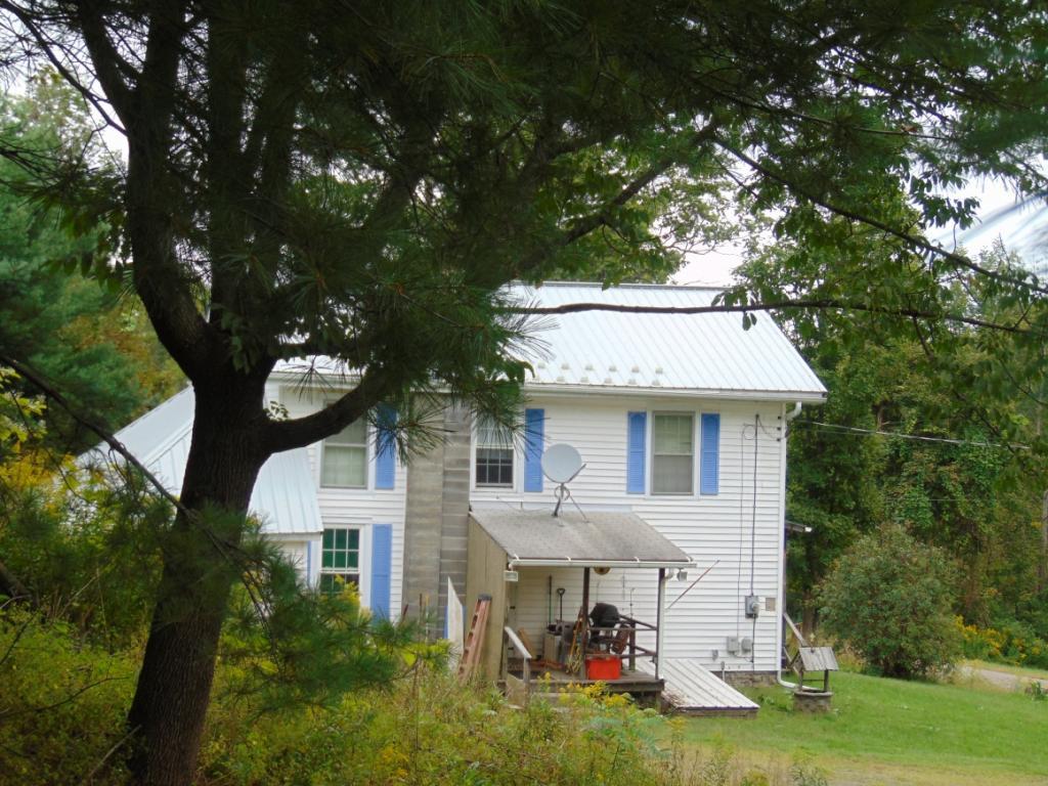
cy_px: 393
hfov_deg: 27.4
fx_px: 2150
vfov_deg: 20.7
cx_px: 524
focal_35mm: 71
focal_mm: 12.8
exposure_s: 1/60
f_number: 3.7
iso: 80
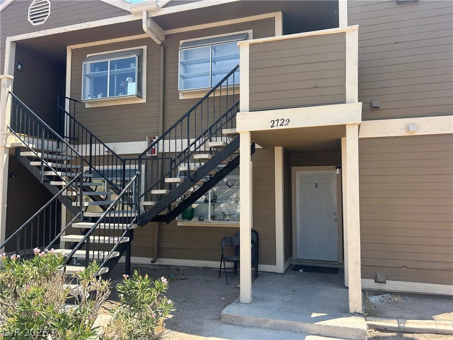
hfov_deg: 67.3
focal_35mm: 26
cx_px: 226
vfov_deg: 53.1
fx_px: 340
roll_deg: +0.5
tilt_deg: +4.5
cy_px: 170
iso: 50
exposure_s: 1/1252
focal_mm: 5.7
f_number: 1.5
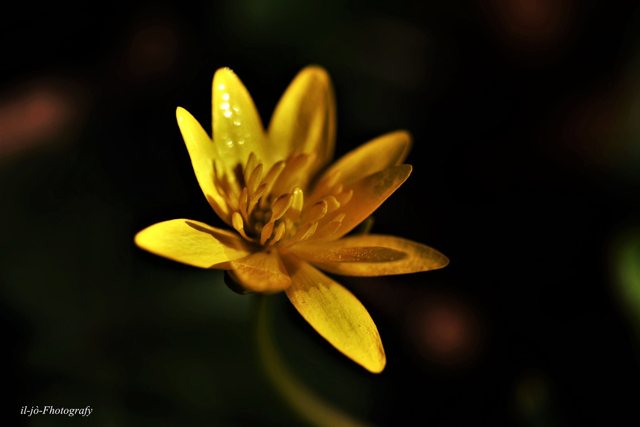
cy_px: 214
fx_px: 2800
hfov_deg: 13.0
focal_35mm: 158
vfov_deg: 8.7
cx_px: 320
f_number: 5.6
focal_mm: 105
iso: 100
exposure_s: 1/250
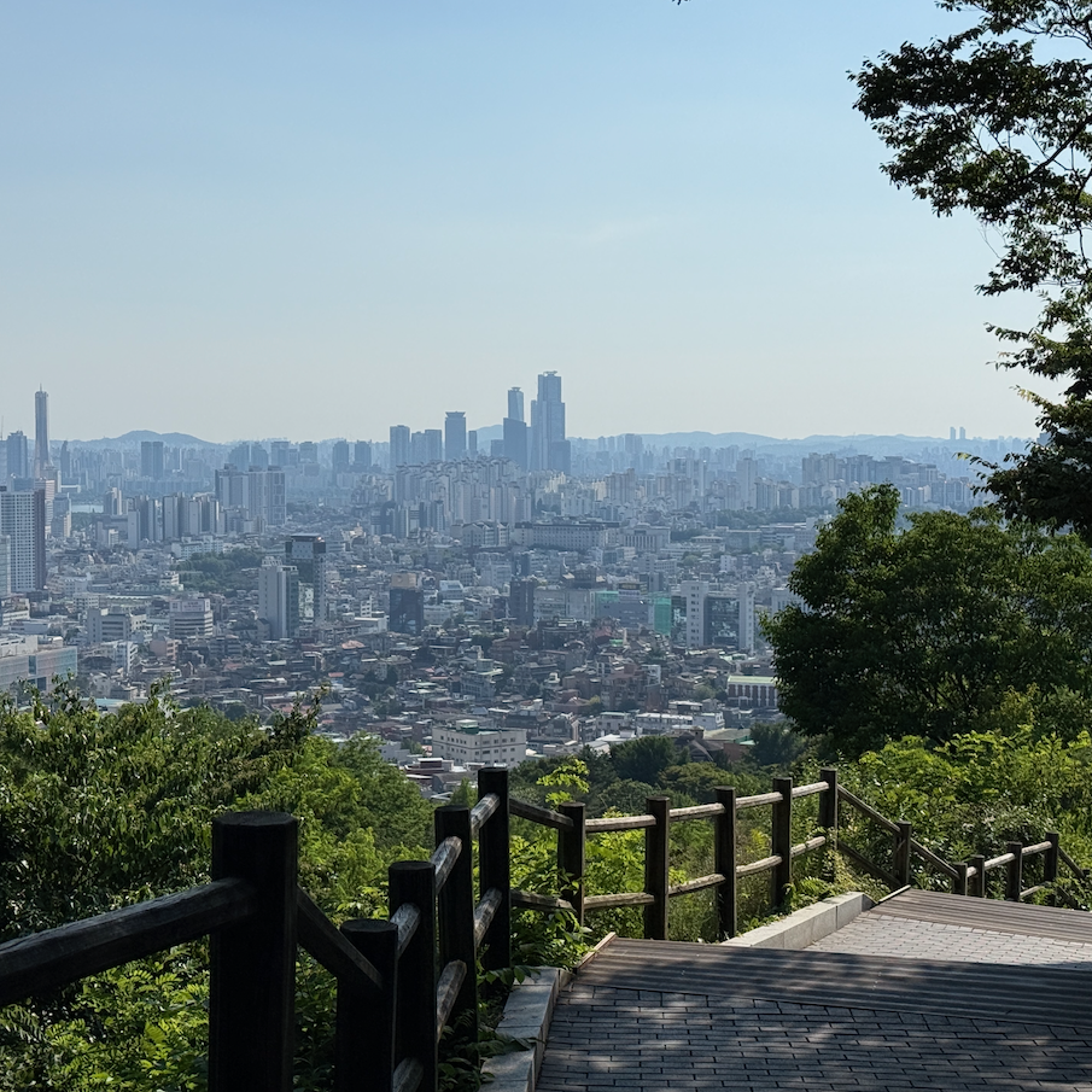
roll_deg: +0.1
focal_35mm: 60
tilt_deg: -2.8
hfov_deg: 28.6
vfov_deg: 28.6
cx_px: 515
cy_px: 539
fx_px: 2141
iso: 80
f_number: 1.78
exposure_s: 1/11364
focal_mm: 6.76
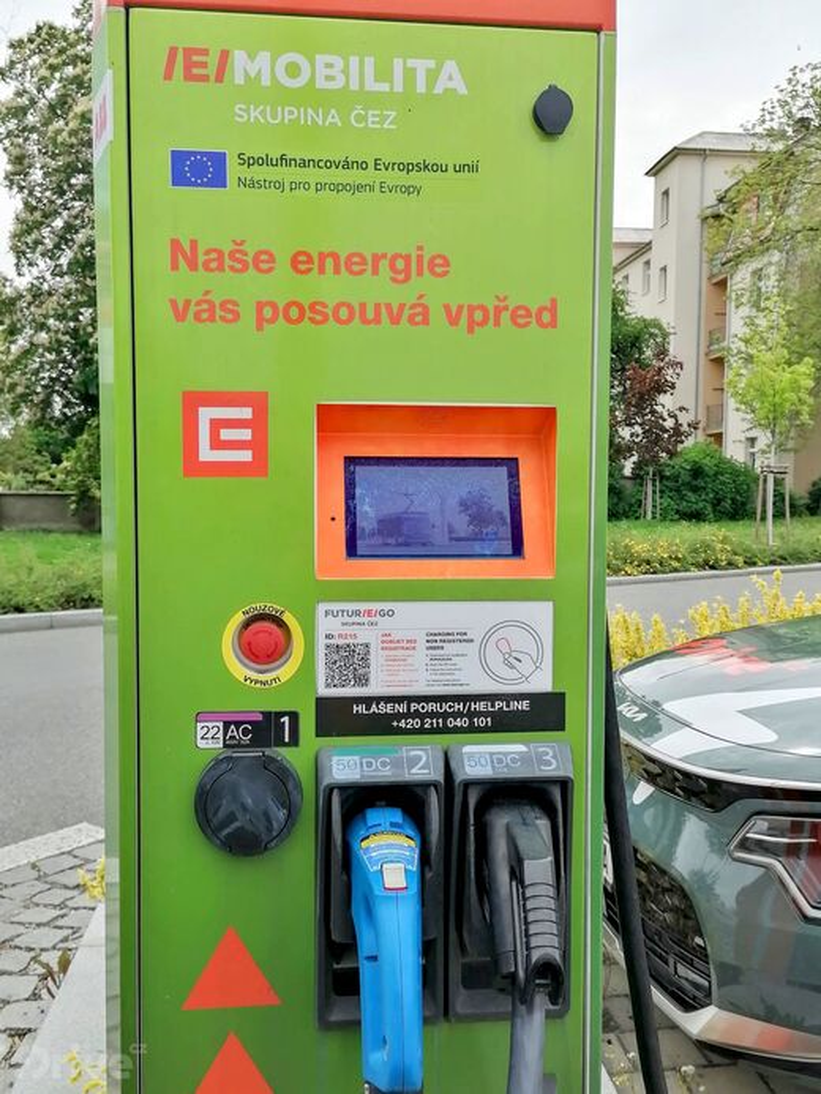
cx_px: 410
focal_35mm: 34
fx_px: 1075
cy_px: 547
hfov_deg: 41.8
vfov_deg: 53.9
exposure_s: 1/1420
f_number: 1.8
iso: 50
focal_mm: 5.3
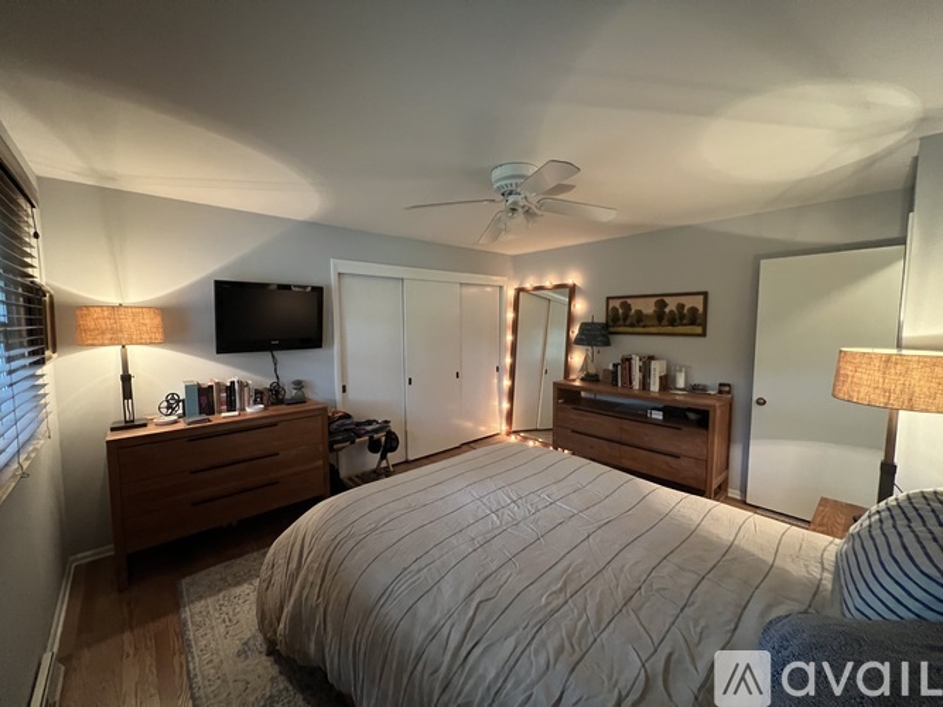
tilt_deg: -5.1
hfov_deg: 106.2
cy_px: 354
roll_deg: +0.1
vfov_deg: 89.9
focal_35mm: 13
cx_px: 472
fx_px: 354
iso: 800
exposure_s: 1/40
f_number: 1.8
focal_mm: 1.57
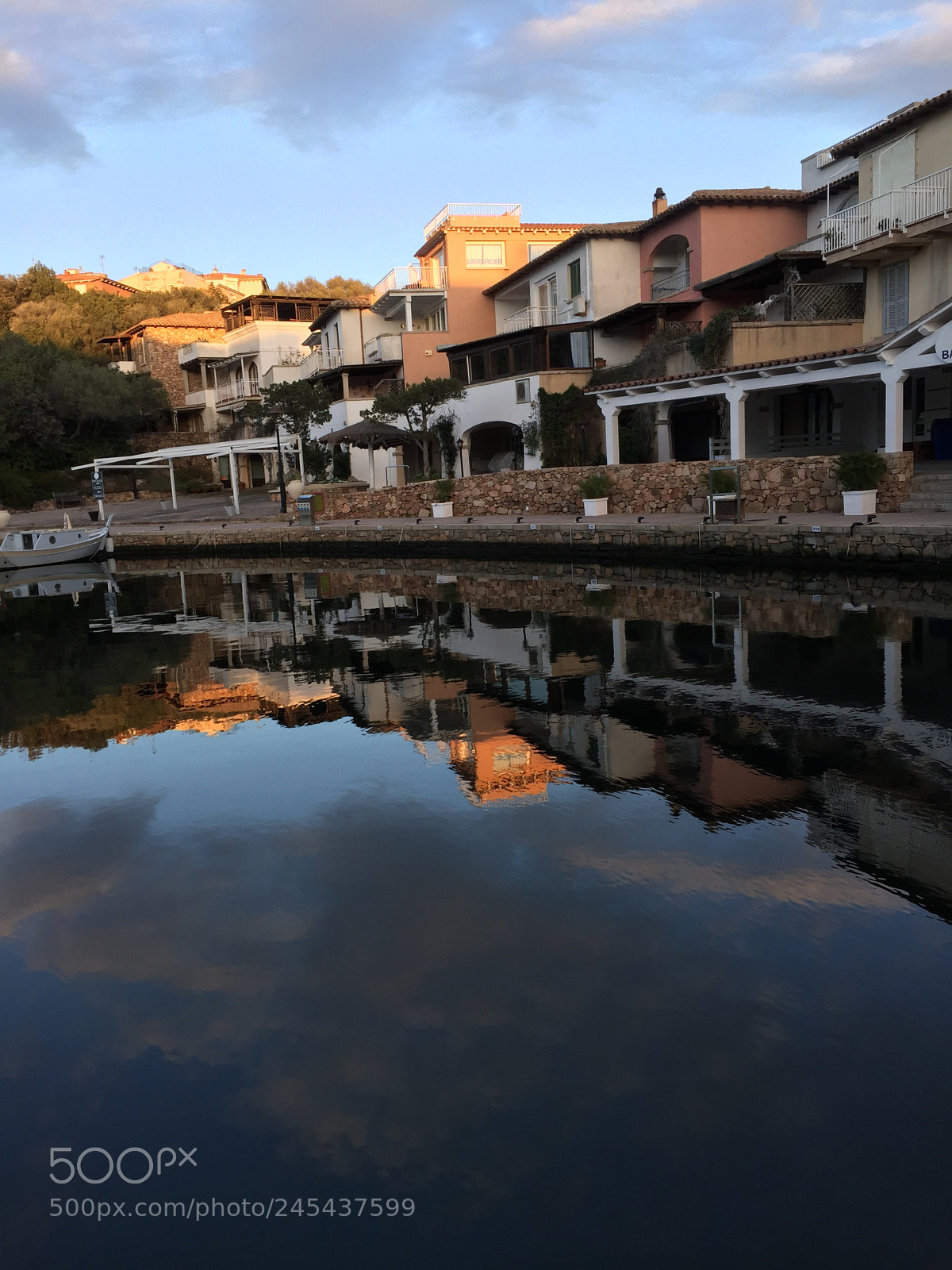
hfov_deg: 48.2
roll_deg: +3.8
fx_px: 1063
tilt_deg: -8.7
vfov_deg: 61.7
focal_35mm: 29
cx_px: 476
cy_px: 635
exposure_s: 1/167
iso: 32
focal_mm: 4.15
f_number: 2.2
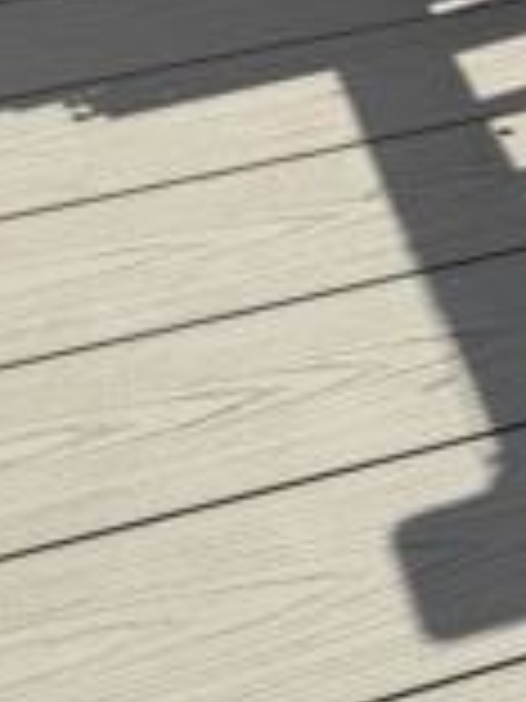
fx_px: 1641
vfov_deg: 20.0
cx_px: 409
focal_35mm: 81
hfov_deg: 18.1
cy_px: -421
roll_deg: +0.7
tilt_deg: -17.6
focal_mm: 6.76
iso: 80
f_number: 1.78
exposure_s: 1/10309
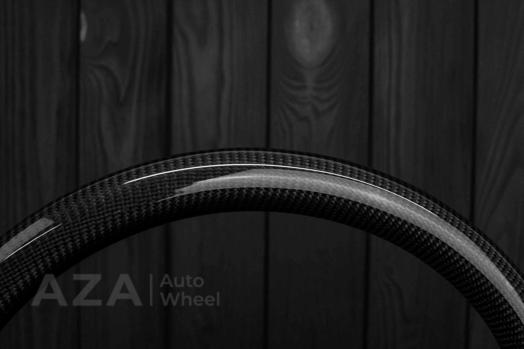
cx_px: 262
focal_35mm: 52
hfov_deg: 37.8
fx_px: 764
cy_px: 174
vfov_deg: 25.8
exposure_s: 1/125
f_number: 6.3
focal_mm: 35
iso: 500
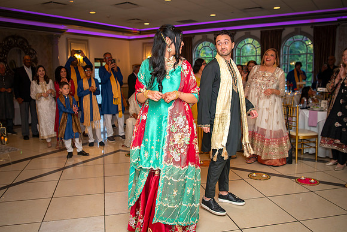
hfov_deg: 57.9
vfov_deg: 40.5
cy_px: 115
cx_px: 172
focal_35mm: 33
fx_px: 314
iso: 500
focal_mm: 29
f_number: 2.8
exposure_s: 1/160
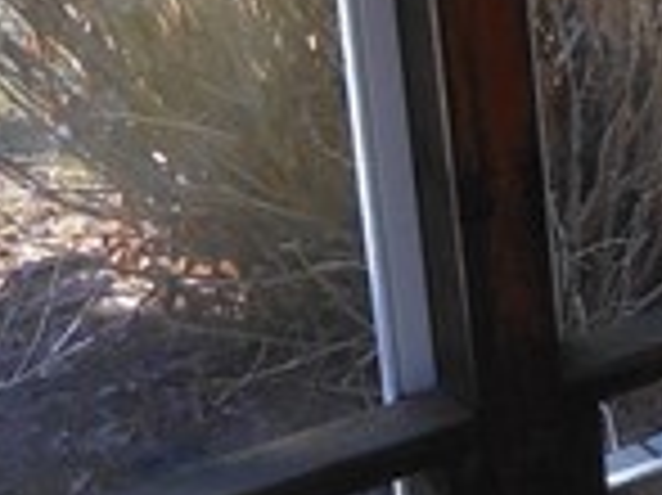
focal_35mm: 174
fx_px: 3325
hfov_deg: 11.1
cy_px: -216
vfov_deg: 8.4
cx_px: 815
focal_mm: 4.5
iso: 80
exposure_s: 1/60
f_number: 3.2
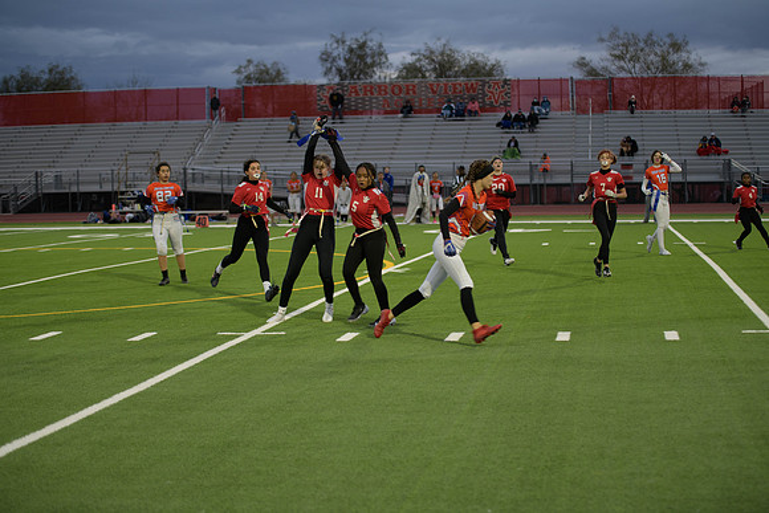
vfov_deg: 19.5
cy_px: 256
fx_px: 1496
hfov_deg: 28.8
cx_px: 384
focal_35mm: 70
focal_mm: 70
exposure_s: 1/200
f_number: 2.8
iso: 360
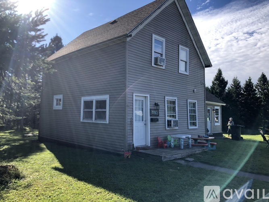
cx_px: 134
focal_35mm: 28
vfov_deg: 49.7
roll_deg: -0.7
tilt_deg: +2.8
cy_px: 101
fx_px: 218
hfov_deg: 63.5
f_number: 1.8
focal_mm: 4
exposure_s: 1/444
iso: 20
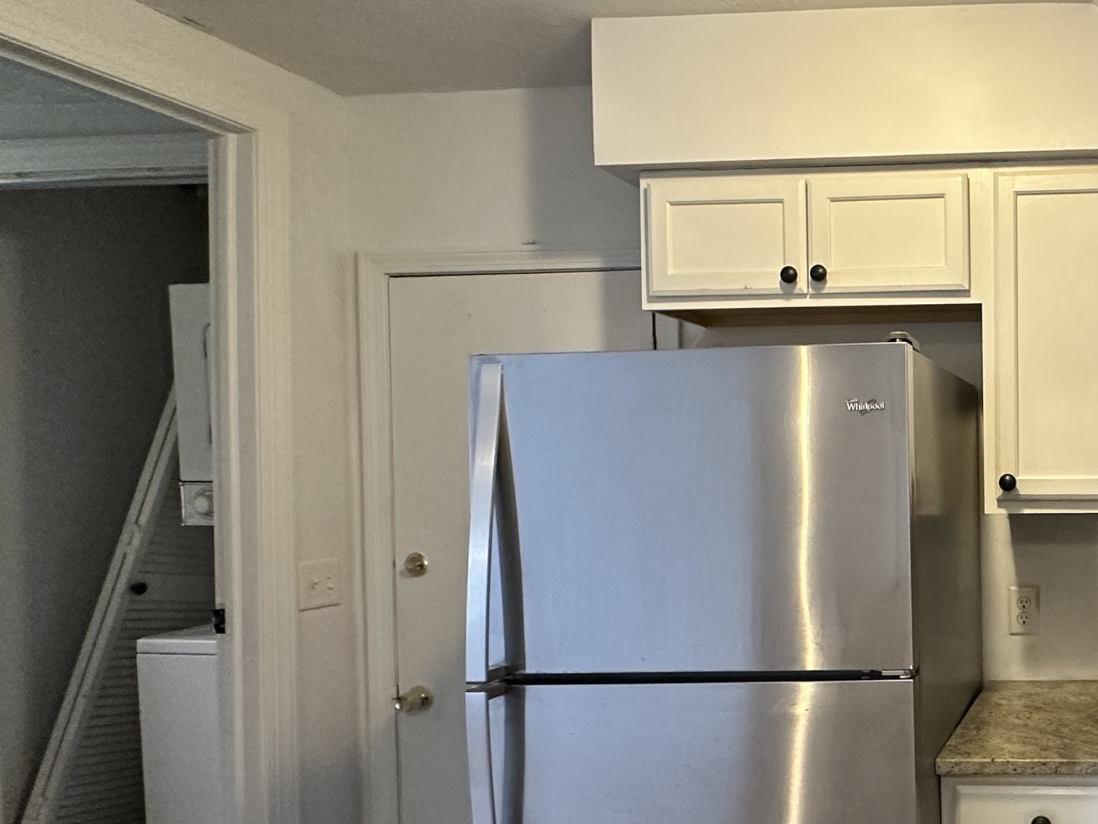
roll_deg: +0.5
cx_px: 1076
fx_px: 984
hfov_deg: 48.9
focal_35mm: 31
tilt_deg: +0.0
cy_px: 467
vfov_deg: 45.4
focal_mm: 2.22
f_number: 2.2
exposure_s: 1/60
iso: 320
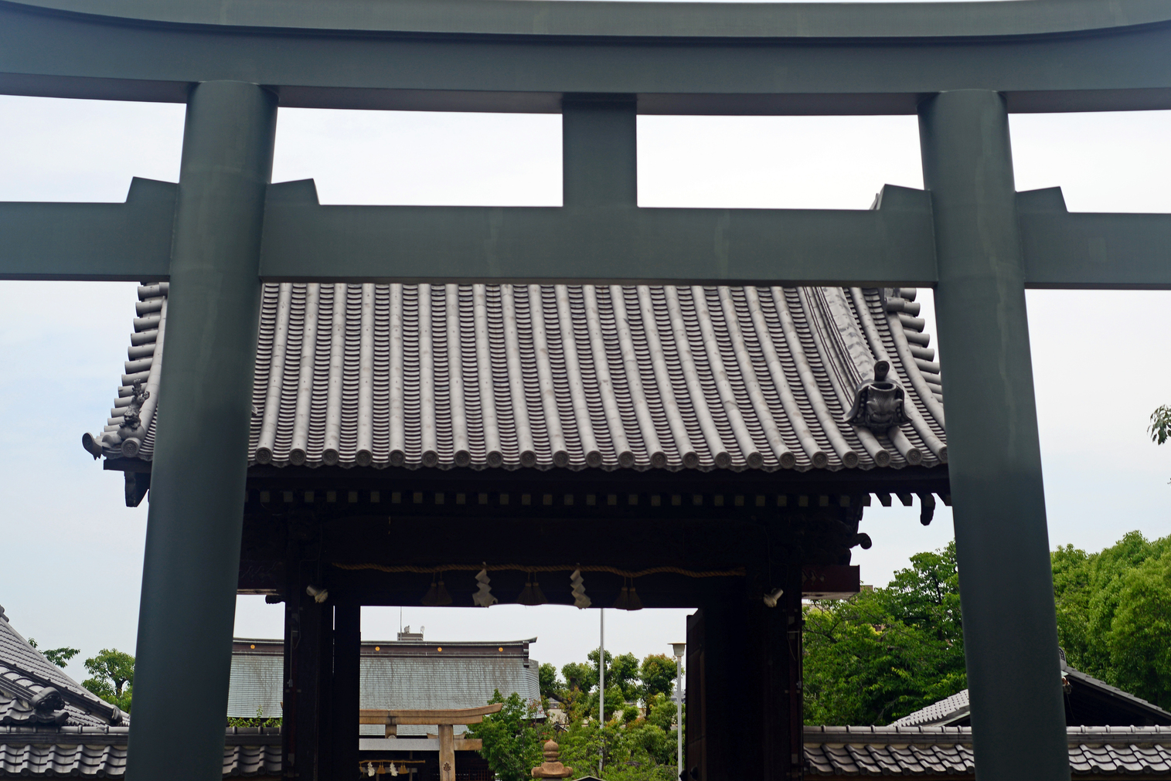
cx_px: 601
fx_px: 2147
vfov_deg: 20.6
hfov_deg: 30.5
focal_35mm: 66
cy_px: 419
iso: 100
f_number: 5.6
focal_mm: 50
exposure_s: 1/250
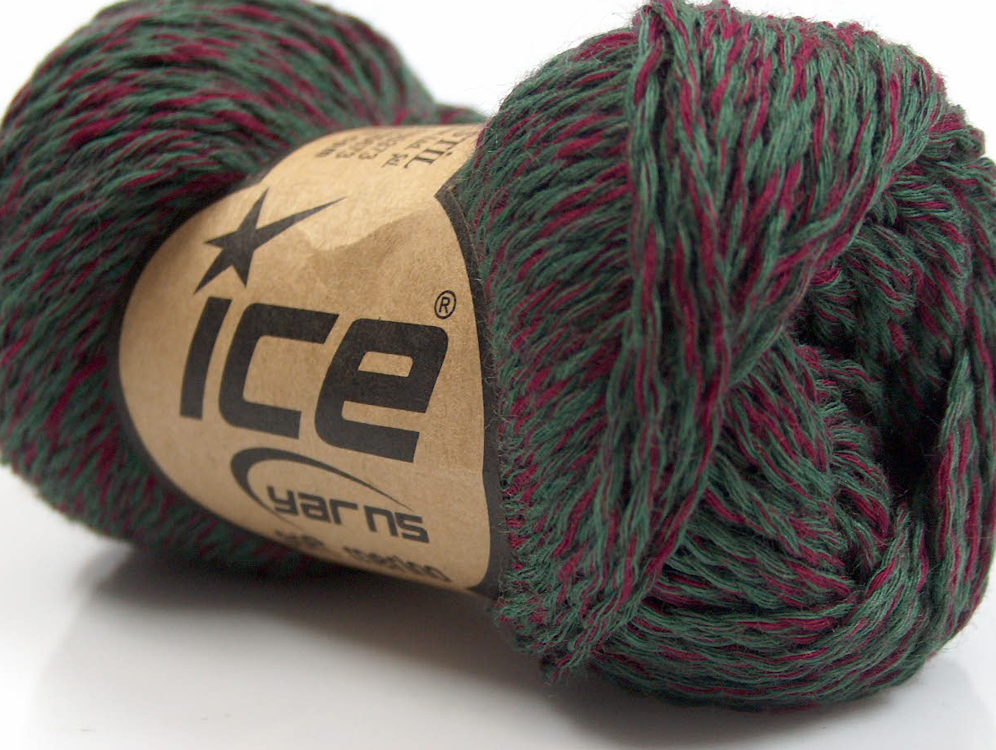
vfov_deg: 19.2
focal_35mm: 77
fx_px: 2219
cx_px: 491
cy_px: 351
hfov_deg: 25.3
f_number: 2.9
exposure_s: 1/5.14
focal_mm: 14.73
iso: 100
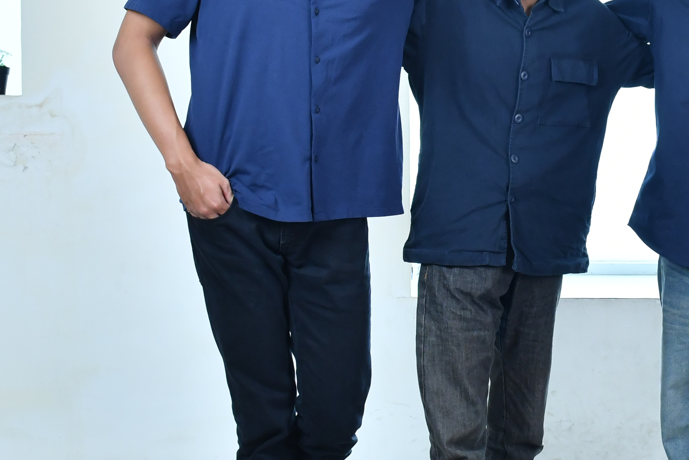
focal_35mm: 101
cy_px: 179
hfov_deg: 19.5
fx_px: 1938
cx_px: 710
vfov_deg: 13.5
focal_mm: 27
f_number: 7.1
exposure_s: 1/100
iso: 800
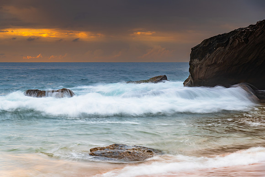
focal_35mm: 85
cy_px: 88
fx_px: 629
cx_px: 132
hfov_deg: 23.8
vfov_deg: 16.0
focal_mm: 85
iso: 80
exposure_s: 1/2.5
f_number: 9
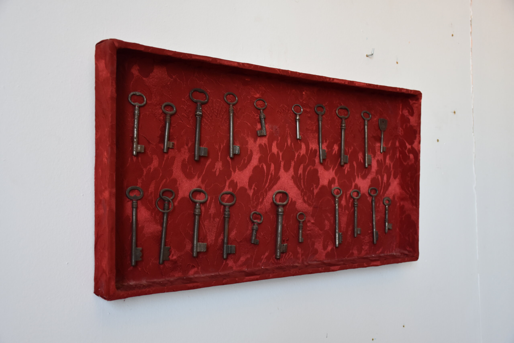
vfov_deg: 33.0
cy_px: 172
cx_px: 257
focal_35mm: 40
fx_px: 578
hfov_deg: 47.9
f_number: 4.5
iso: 800
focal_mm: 27
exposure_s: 1/80
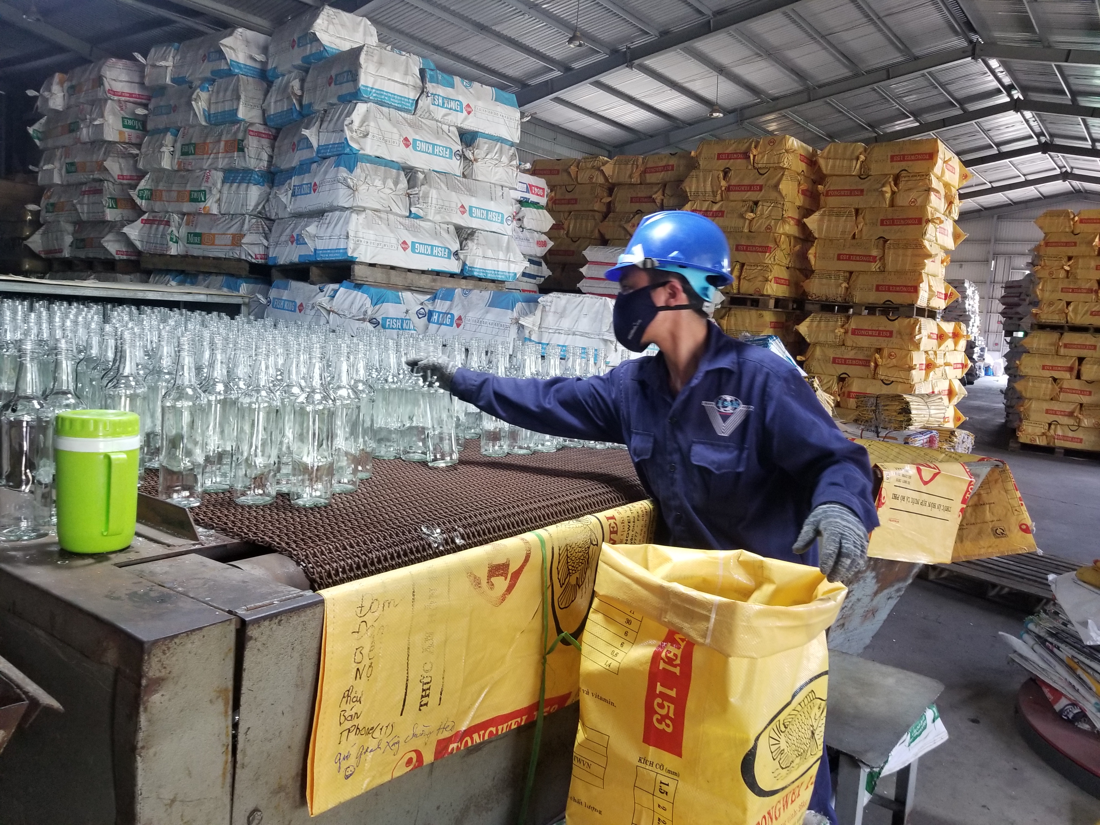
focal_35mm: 26
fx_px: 826
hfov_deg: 67.3
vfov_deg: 53.1
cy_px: 412
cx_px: 550
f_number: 1.7
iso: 160
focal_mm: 4.3
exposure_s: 1/50
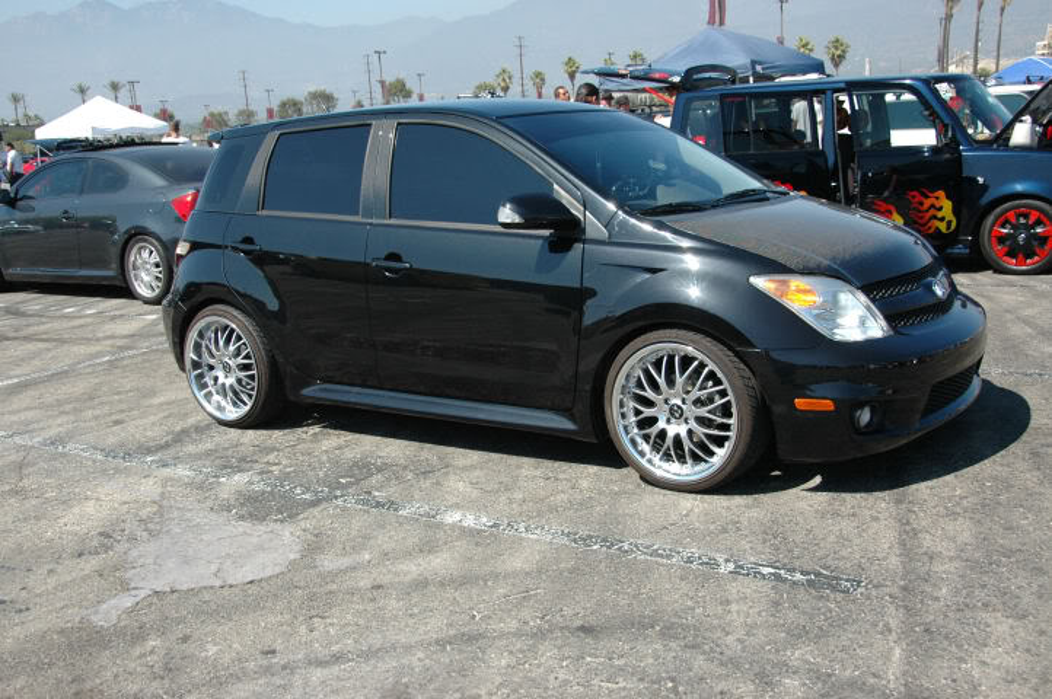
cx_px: 526
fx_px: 1139
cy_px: 350
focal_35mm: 39
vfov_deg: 34.1
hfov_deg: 49.6
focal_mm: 26
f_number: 4.5
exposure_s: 1/1250
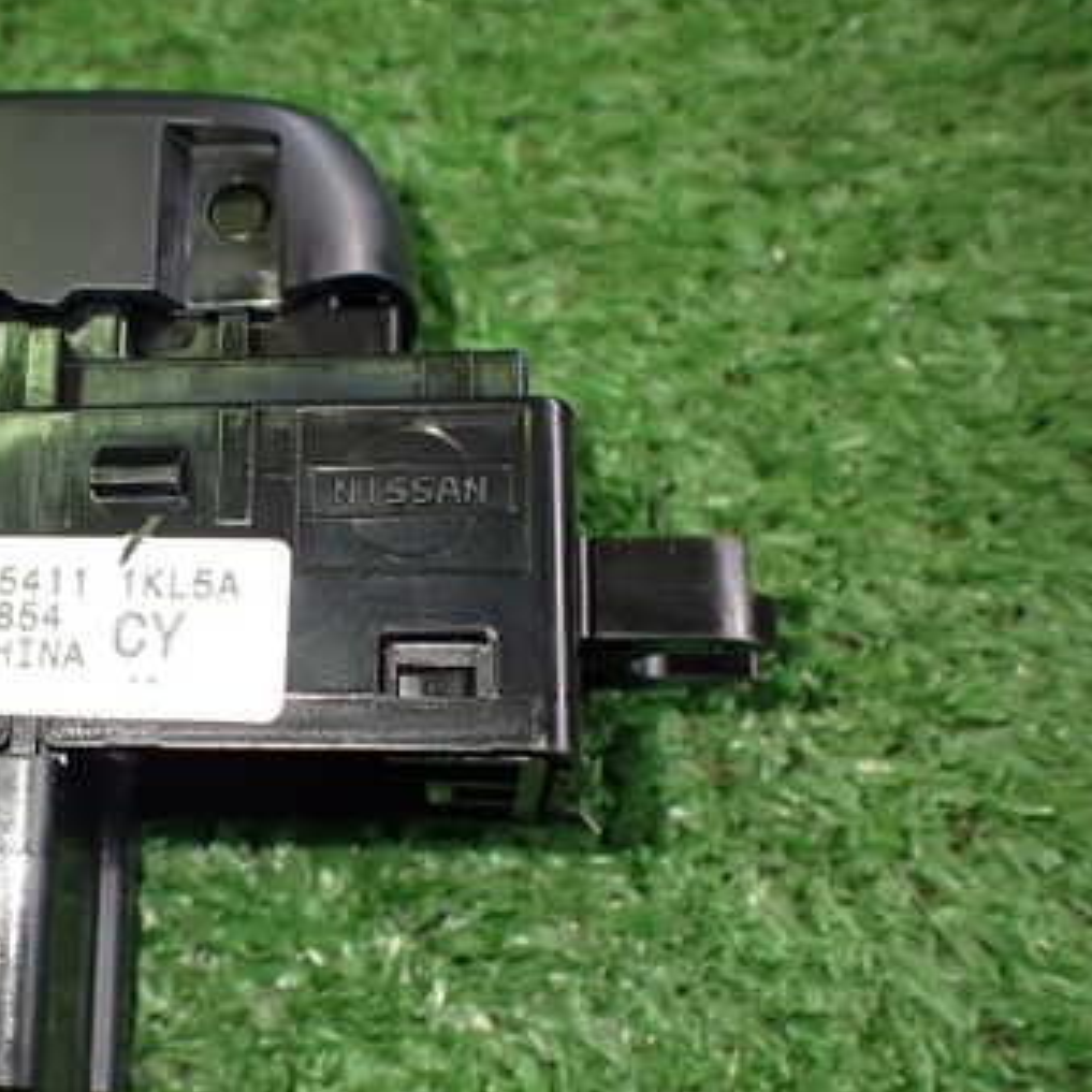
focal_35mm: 47
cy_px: 635
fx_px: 1677
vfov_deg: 36.0
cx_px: 180
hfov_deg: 34.7
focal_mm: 5.4
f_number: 2.3
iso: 400
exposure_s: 1/125
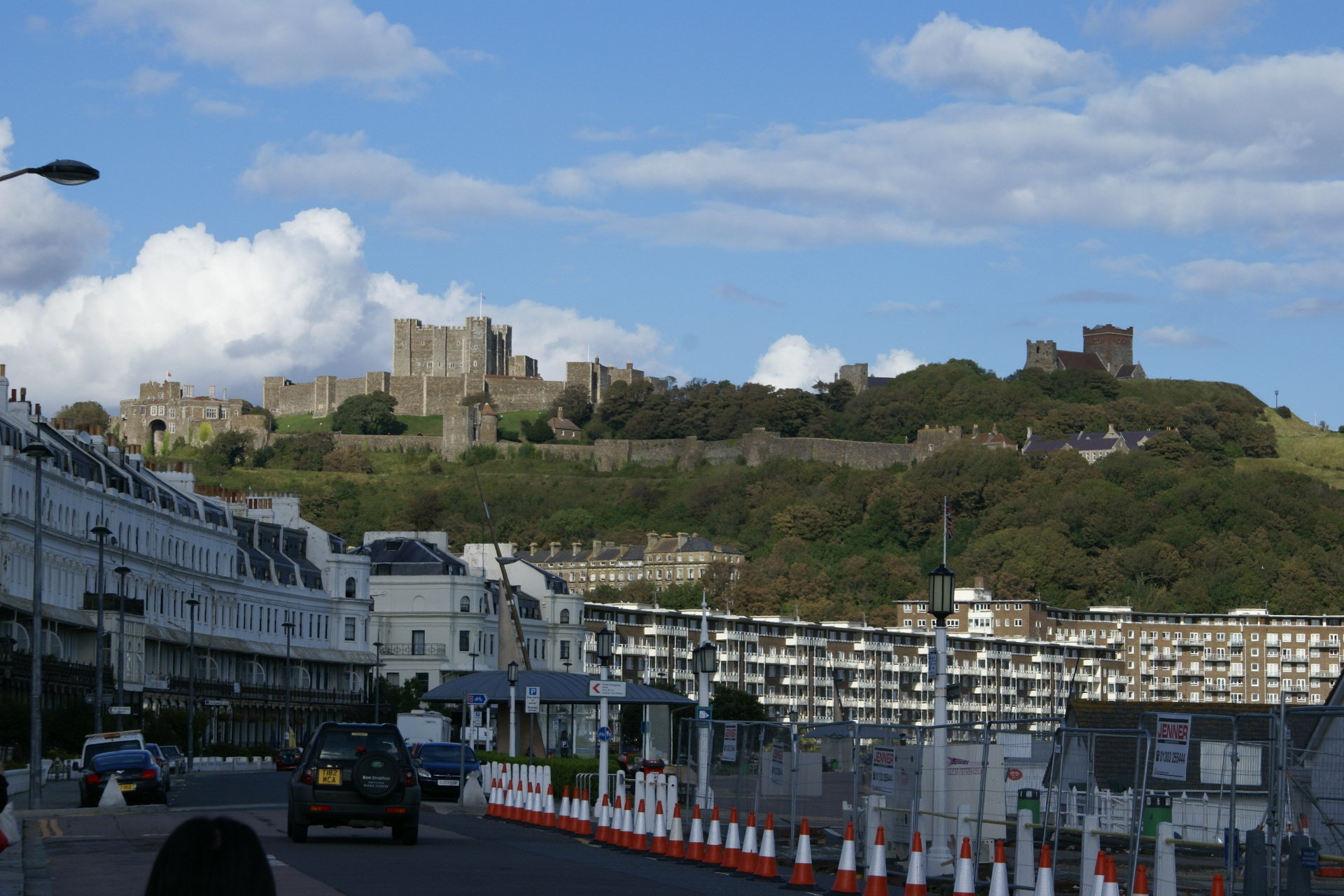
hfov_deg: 19.5
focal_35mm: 105
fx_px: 3920
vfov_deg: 13.0
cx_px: 672
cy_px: 448
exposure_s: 1/250
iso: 100
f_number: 13
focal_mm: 70
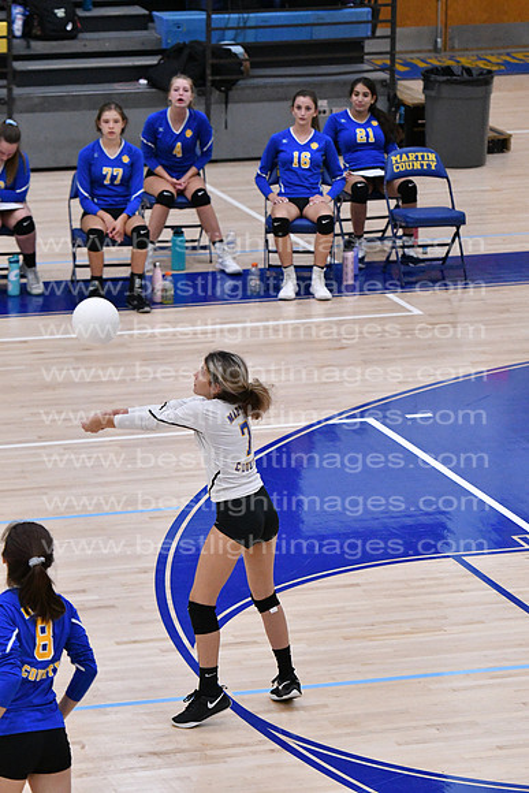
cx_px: 264
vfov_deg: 11.2
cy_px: 396
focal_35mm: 183
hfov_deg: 7.5
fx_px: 4031
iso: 6400
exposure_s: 1/1250
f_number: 3.2
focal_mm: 122
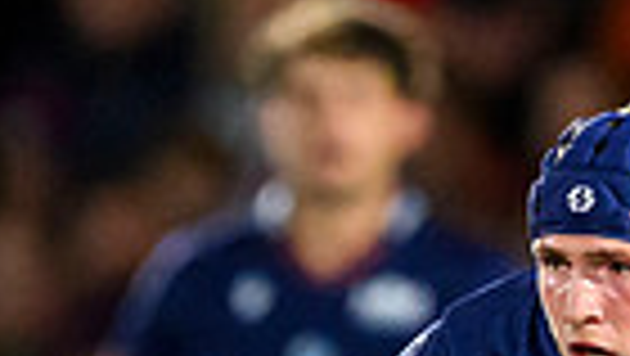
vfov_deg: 0.3
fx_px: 66905
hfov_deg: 0.5
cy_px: 749
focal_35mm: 4002
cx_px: 320
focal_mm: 560
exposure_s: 1/1000
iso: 6400
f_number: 4
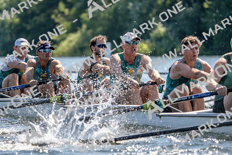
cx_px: 111
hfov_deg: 6.4
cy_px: 80
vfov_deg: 4.3
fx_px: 2076
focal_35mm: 322
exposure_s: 1/1600
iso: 320
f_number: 6.3
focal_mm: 306
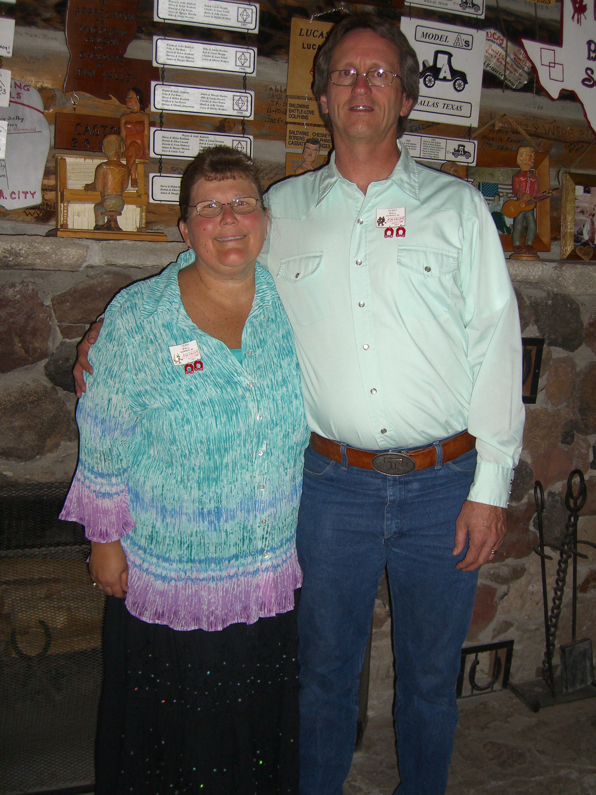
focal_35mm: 38
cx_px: 298
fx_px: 872
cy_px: 398
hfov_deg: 37.7
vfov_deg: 49.0
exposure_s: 1/60
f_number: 2.8
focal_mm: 7.9
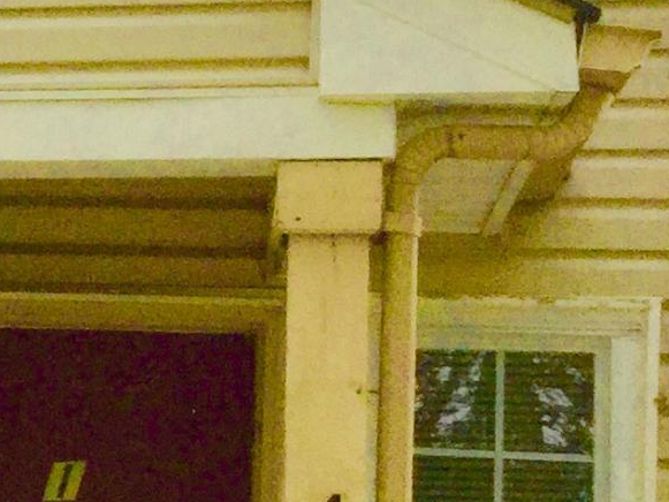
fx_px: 3093
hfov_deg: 10.4
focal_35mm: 160
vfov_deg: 9.3
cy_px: 353
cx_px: -995
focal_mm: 3.3
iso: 25
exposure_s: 1/226
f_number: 2.4
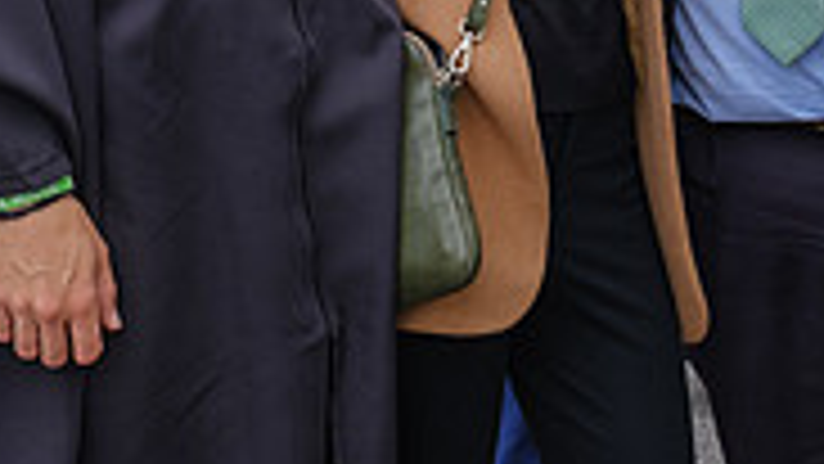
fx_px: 2360
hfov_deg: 19.8
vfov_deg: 10.8
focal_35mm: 108
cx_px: 366
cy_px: -211
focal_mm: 18.7
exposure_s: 1/125
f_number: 8
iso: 200
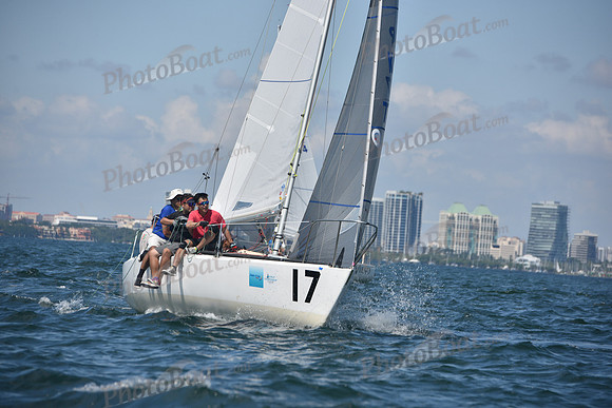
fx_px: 3401
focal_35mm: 200
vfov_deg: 6.9
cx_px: 306
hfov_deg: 10.3
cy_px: 204
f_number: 6.3
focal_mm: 200
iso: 250
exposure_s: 1/1000
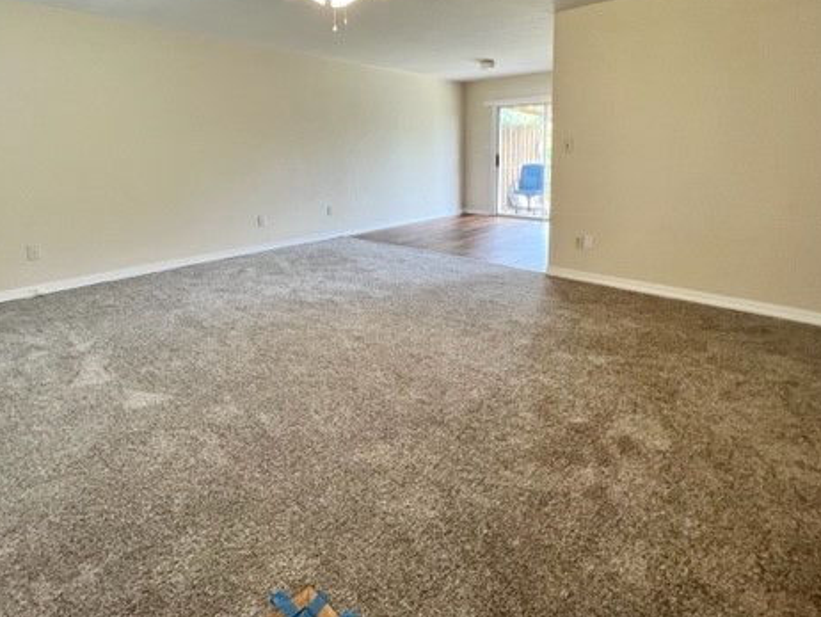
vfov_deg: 69.4
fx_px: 427
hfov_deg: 87.7
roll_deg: +0.6
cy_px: 201
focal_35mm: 18
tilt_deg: -7.2
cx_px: 389
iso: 125
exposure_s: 1/120
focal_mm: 1.57
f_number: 1.8
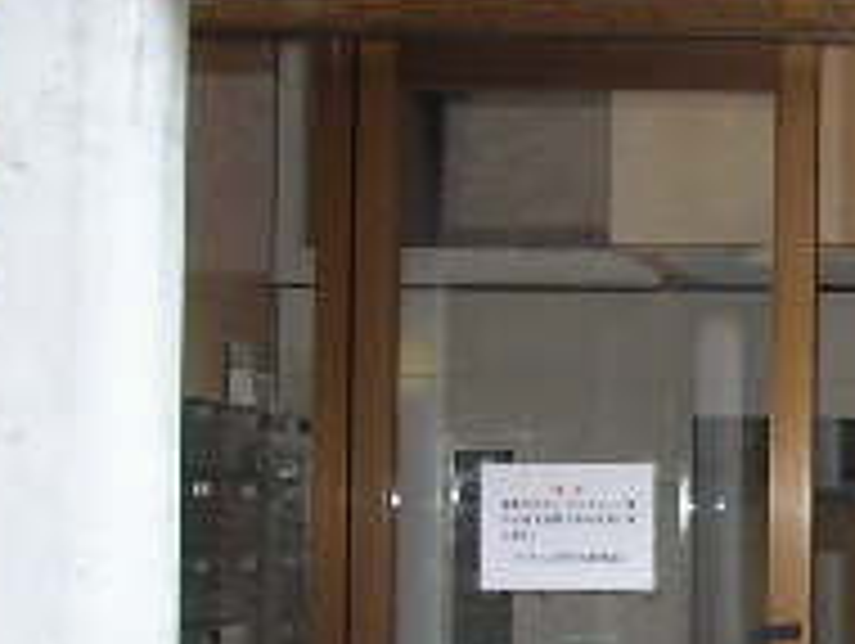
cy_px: 414
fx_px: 3166
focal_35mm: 128
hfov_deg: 14.8
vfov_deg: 11.6
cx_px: 1084
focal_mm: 5.8
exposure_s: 1/39.7
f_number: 2.9
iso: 100
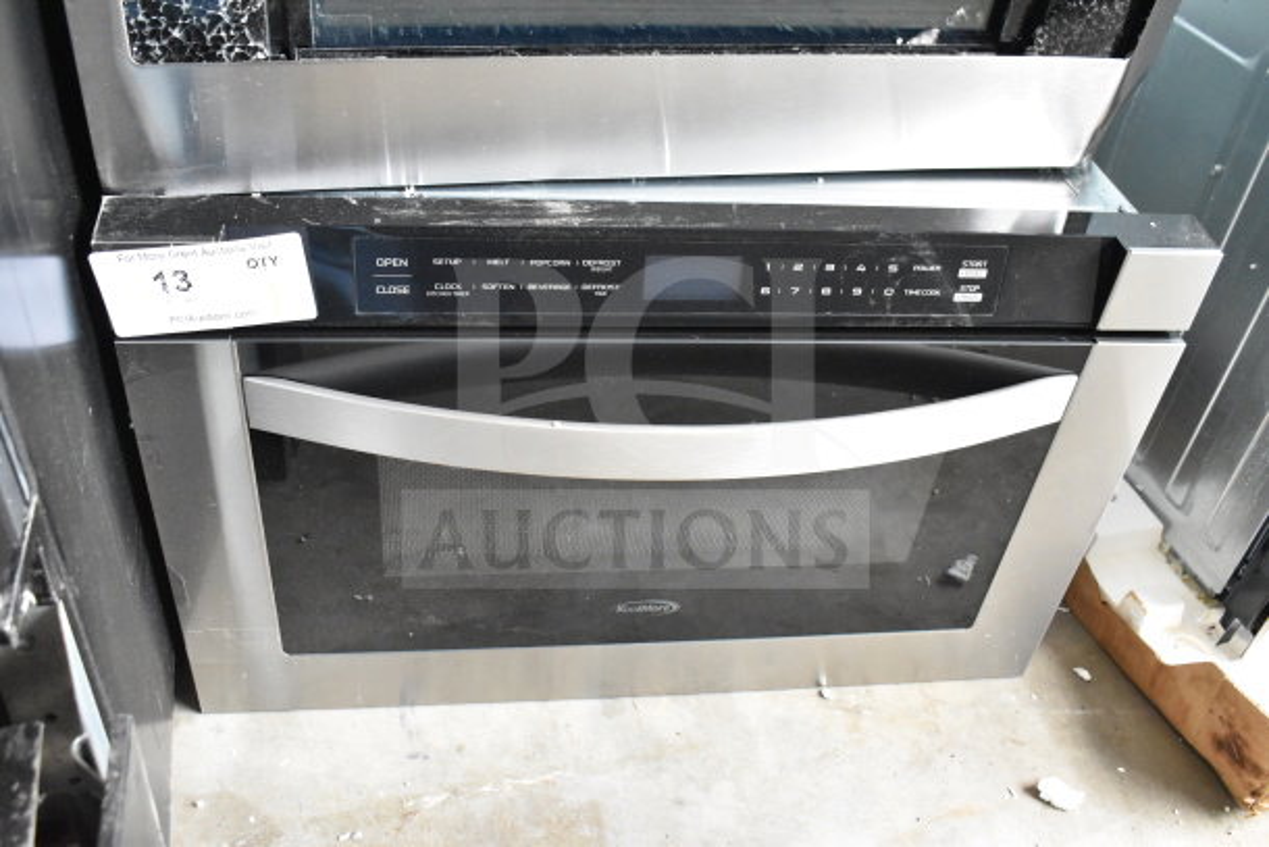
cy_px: 424
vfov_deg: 40.0
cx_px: 634
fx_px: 1163
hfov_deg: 57.2
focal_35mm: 33
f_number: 7.1
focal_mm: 22
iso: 6400
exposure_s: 1/200
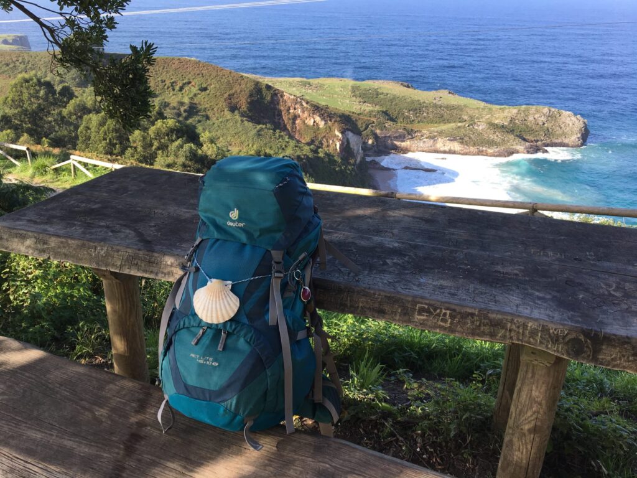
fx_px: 534
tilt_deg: -26.2
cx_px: 318
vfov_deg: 48.2
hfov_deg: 61.7
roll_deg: -0.7
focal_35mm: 29
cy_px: 239
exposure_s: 1/329
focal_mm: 4.15
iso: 25
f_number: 2.2
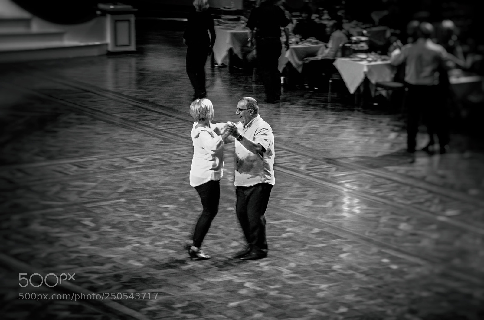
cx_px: 242
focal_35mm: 128
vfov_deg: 10.7
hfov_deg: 16.1
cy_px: 160
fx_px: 1710
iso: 800
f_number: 5.6
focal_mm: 85
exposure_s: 1/15
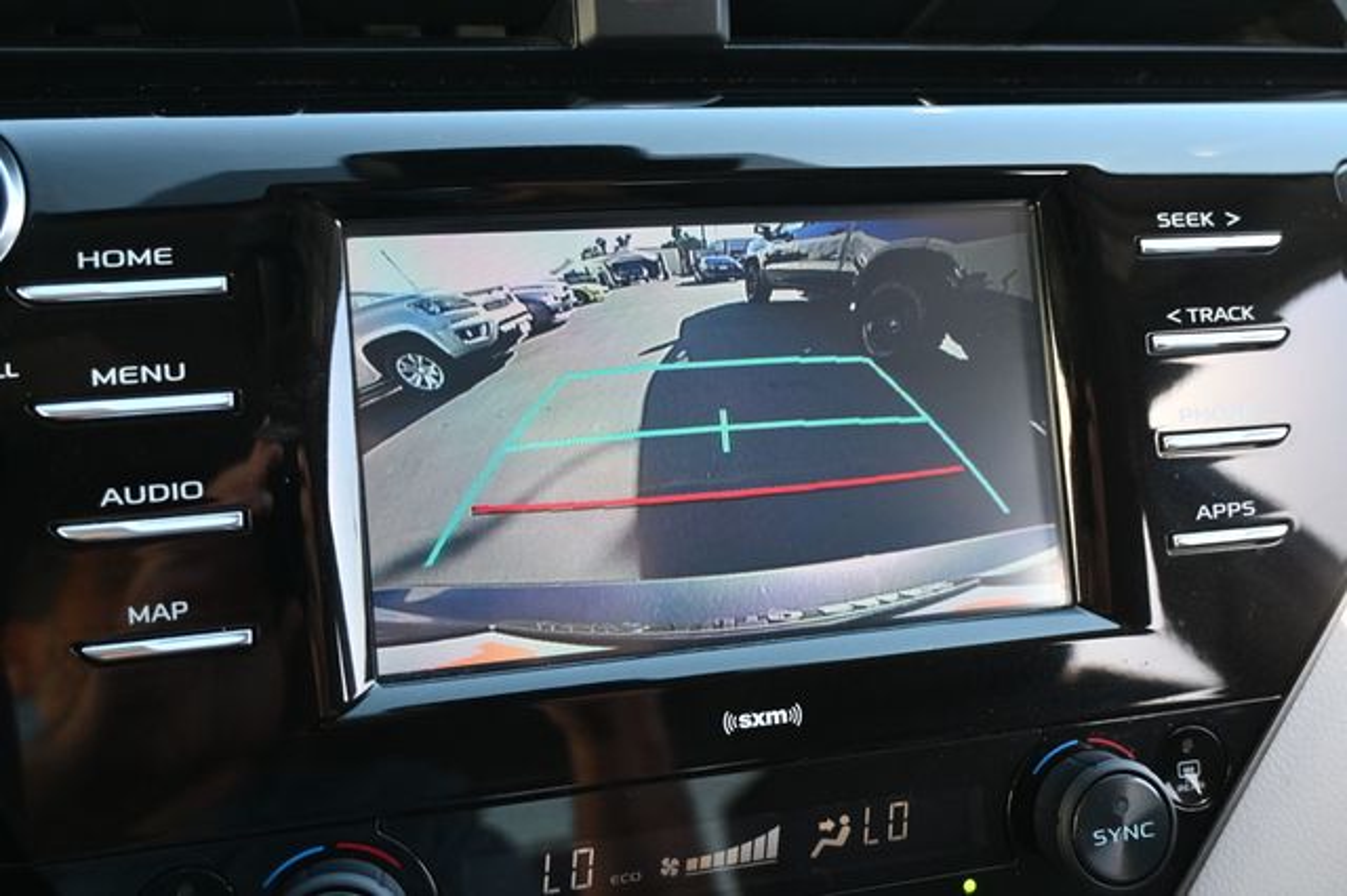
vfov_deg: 42.6
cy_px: 448
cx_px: 674
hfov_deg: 60.7
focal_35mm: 31
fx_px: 1150
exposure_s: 1/125
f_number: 3.8
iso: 900
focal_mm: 20.5
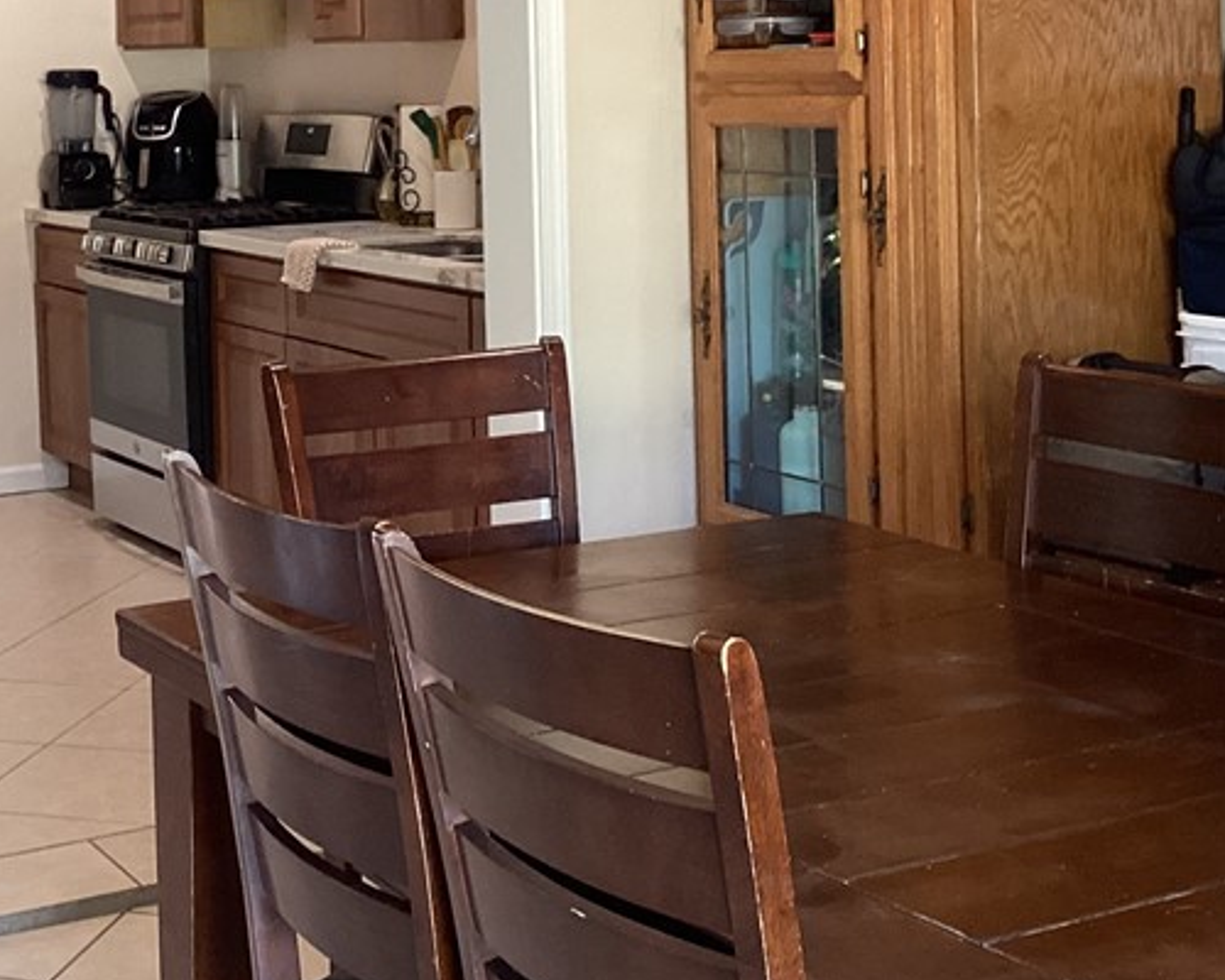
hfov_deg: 29.9
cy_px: 130
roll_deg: +1.1
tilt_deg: -2.6
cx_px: 274
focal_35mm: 62
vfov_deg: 24.0
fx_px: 2248
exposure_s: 1/60
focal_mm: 3.3
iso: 125
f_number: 2.4
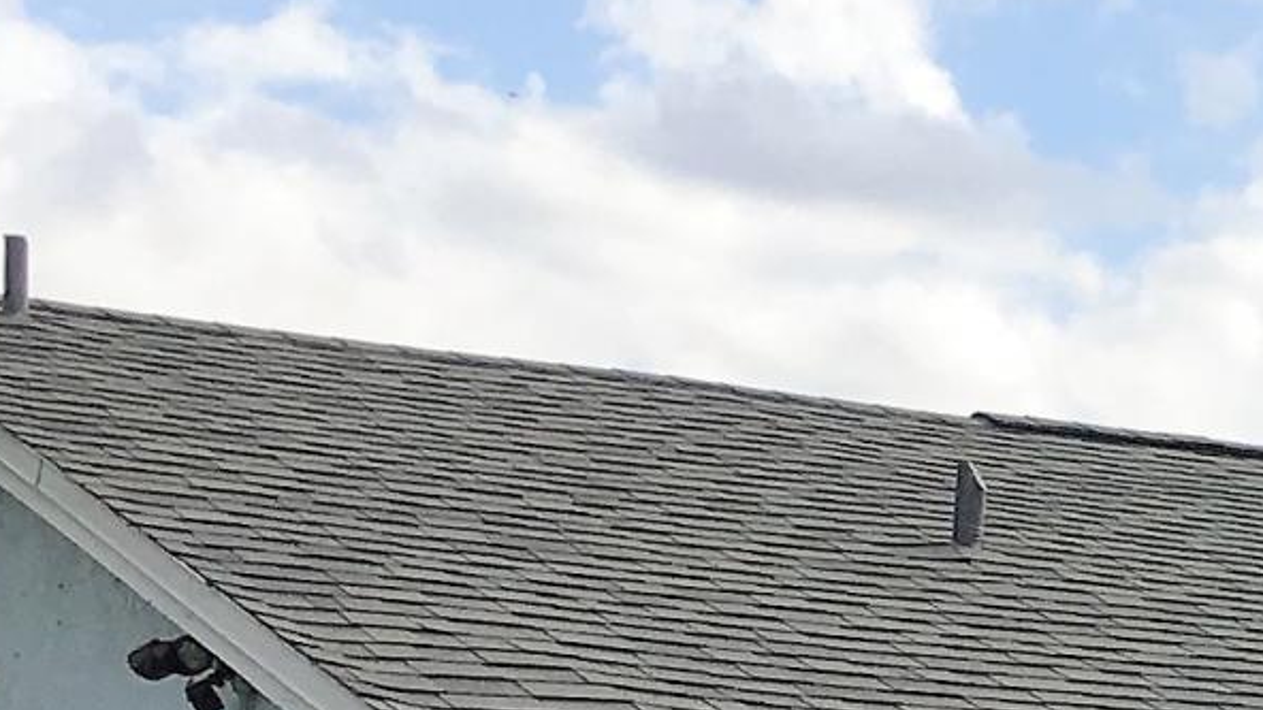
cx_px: 2421
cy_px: 1051
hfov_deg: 12.1
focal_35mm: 160
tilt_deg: +3.9
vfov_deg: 7.5
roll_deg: -0.2
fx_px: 5358
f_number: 2.2
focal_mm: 4.15
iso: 25
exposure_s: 1/1040
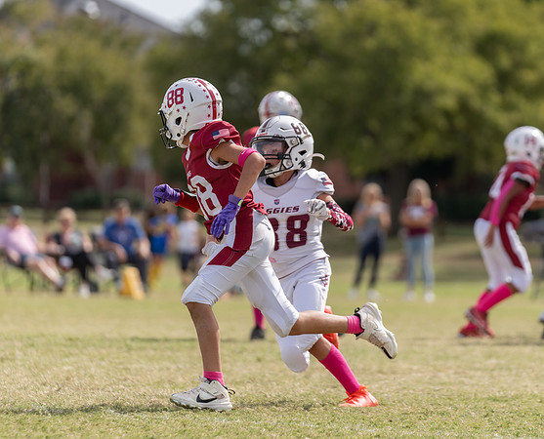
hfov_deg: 6.1
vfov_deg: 4.9
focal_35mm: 316
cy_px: 196
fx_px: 5111
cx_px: 286
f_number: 3.2
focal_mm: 200
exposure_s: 1/2000
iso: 125
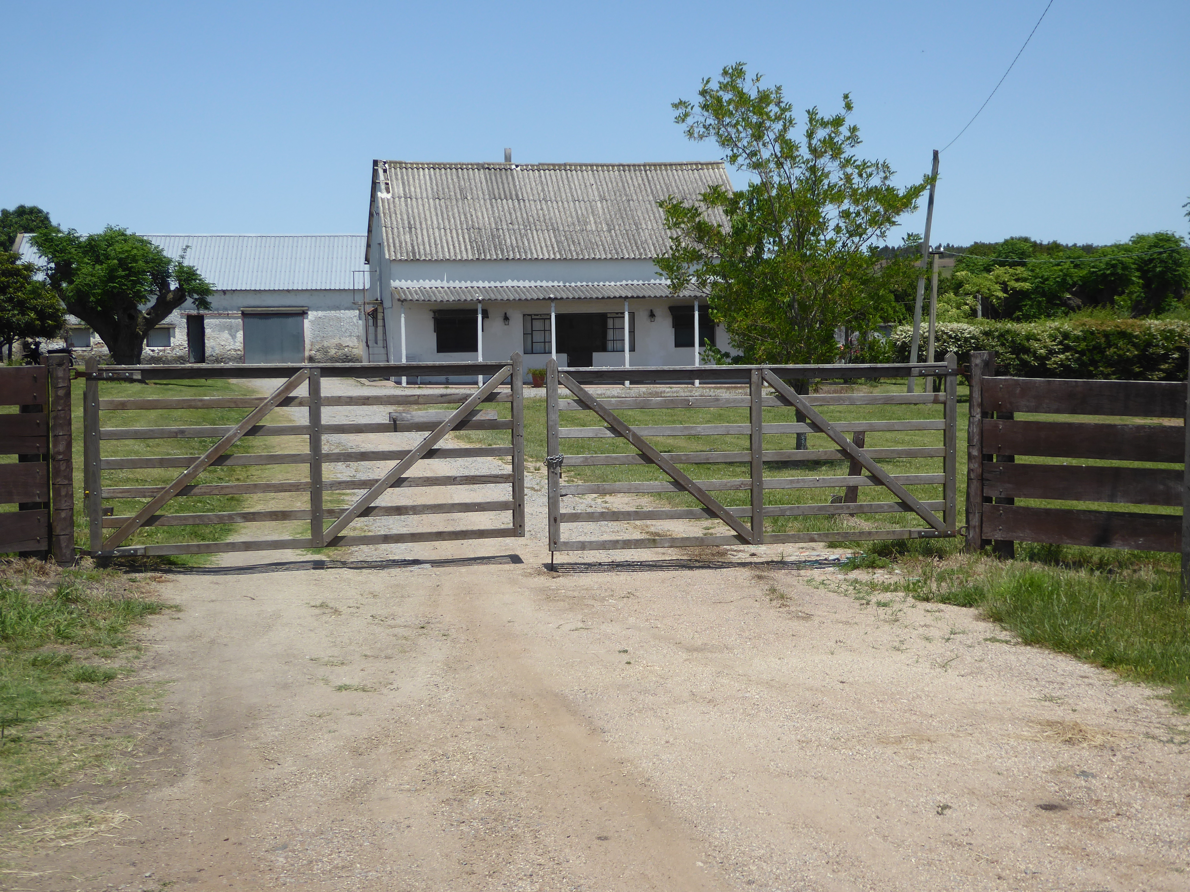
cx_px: 595
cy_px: 446
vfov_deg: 29.7
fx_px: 1684
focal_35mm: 49
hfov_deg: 38.9
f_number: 4
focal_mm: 8.4
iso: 80
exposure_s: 1/800
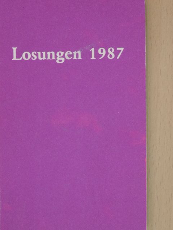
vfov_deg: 26.0
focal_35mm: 75
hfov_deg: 19.6
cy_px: 115
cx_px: 86
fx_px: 500
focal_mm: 13.3
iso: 500
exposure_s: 1/25
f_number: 3.9
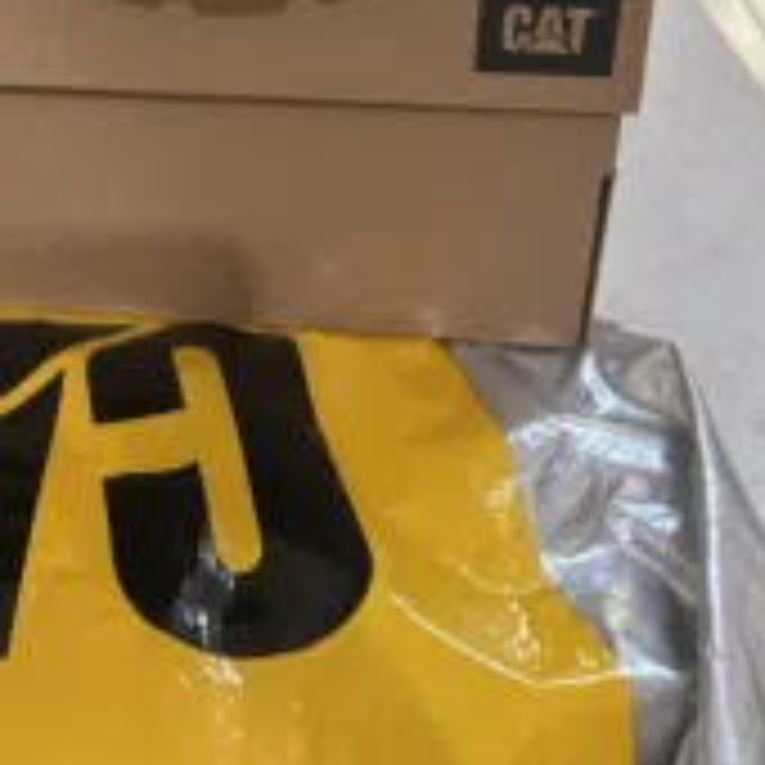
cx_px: 99
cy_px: -90
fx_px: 1350
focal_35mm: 54
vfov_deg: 28.5
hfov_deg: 30.4
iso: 320
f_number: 1.5
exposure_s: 1/50
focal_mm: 5.7
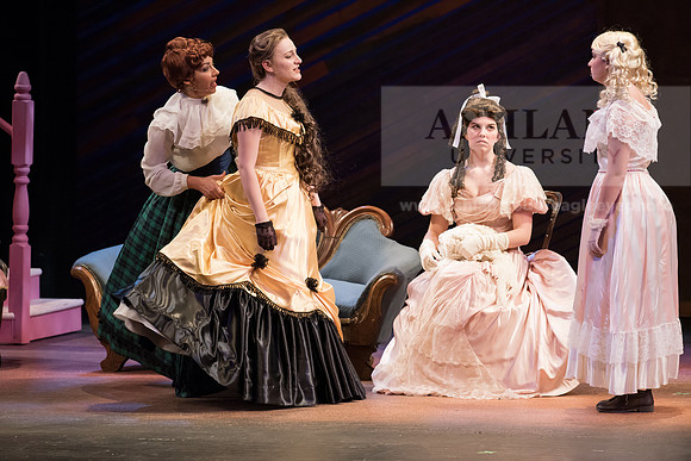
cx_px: 346
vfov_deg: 4.6
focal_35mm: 300
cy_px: 230
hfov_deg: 6.9
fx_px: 5759
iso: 3200
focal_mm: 300
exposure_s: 1/400
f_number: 5
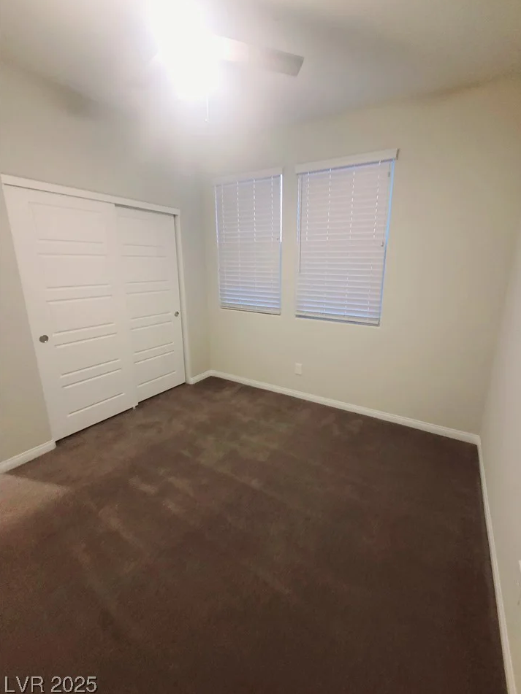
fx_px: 281
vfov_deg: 102.0
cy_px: 332
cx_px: 279
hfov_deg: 85.5
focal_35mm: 14
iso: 640
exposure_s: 1/30
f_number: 2.2
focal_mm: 1.74
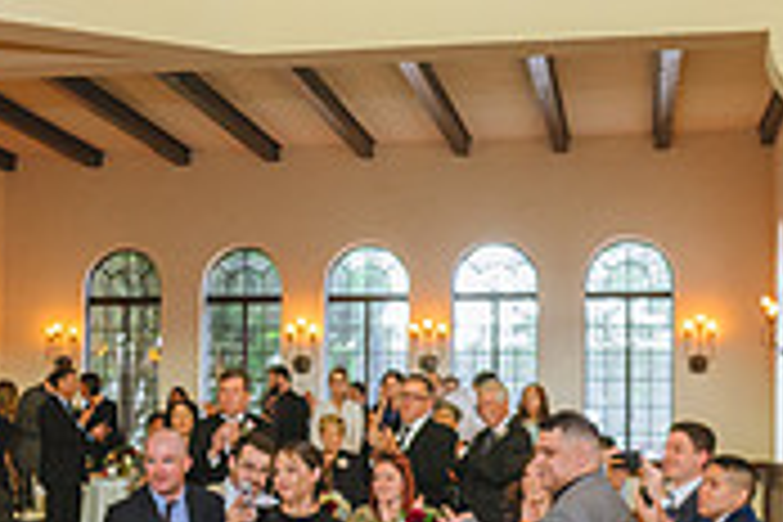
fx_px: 1740
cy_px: 430
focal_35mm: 80
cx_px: 86
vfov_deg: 16.9
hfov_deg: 24.7
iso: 1000
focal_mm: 24
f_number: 2.8
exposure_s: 1/160
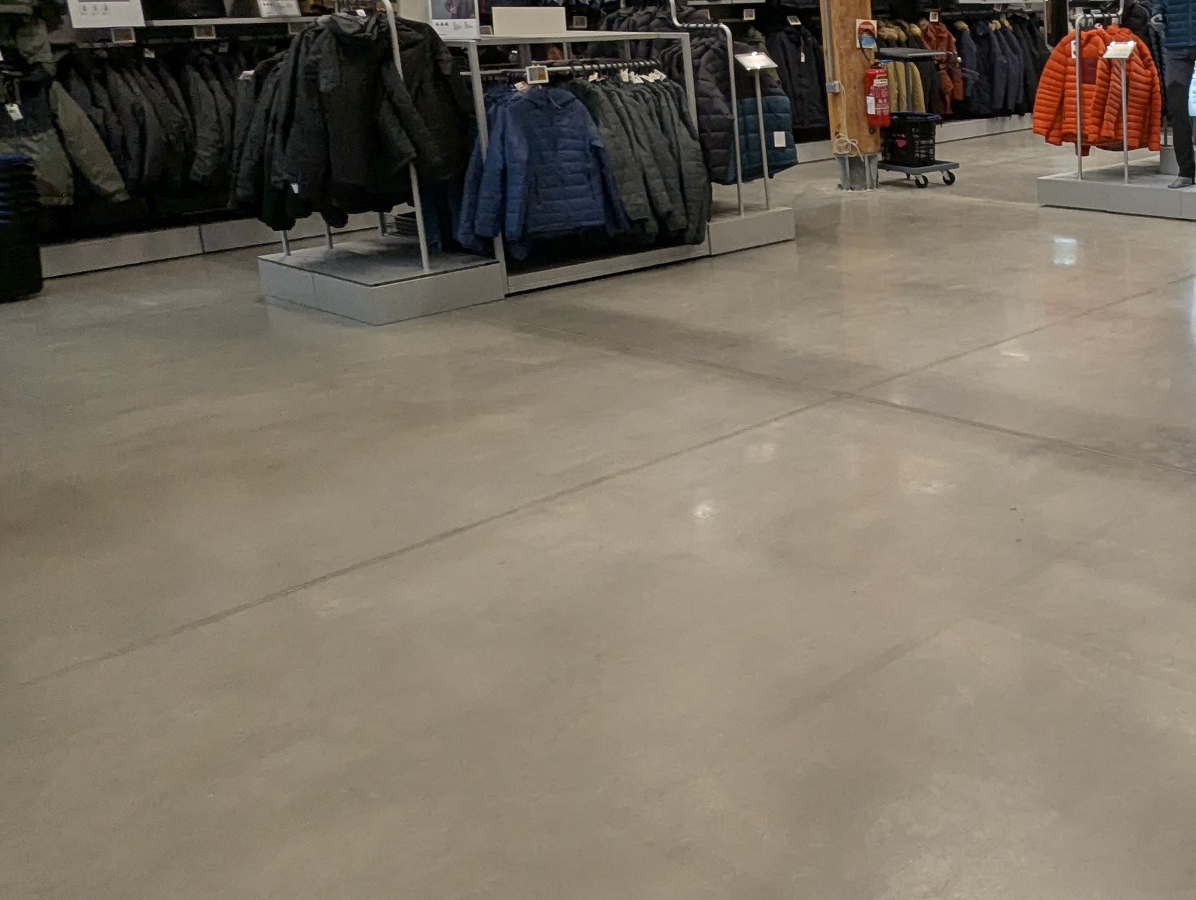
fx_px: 1280
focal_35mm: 37
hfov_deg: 43.1
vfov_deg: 38.3
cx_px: 1193
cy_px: 300
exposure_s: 1/165
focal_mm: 2.35
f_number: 2.2
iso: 179
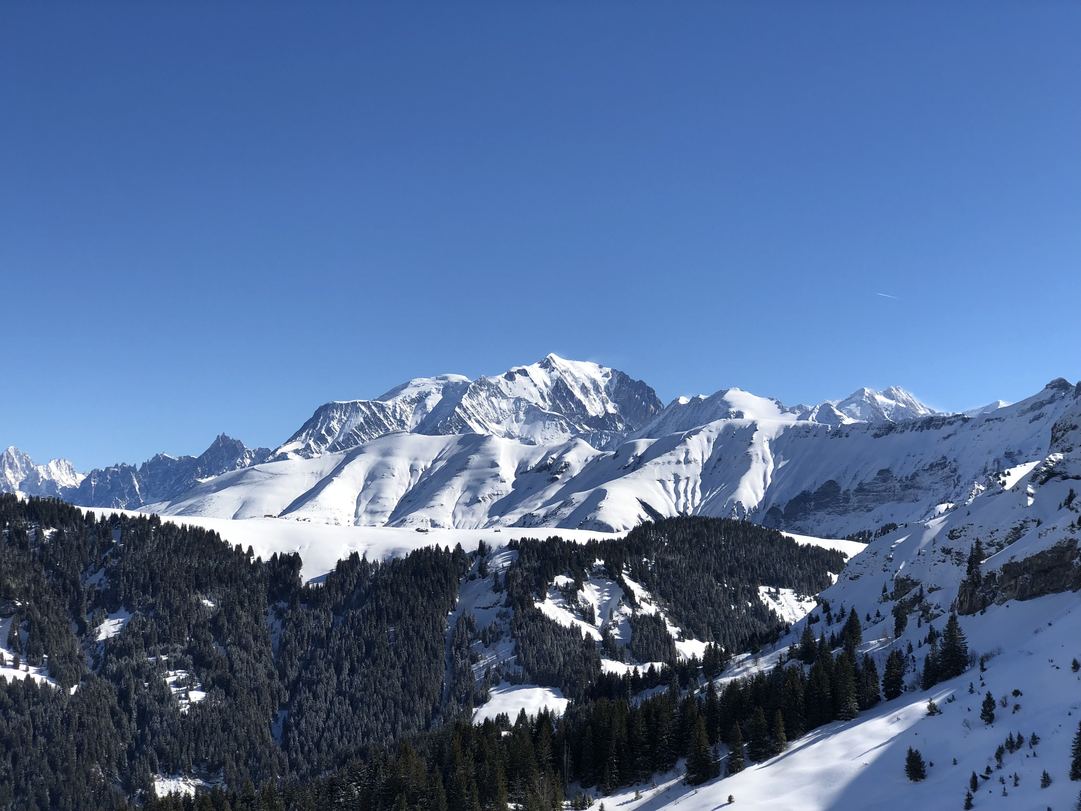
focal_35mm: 52
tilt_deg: +6.3
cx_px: 540
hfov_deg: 36.8
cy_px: 406
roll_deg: -0.6
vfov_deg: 28.0
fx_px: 1624
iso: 16
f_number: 2.4
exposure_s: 1/1946
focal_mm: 6
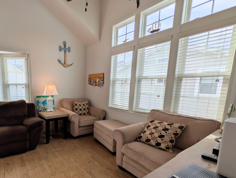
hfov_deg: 86.7
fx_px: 116
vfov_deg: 74.4
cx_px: 73
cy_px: 103
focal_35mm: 17
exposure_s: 1/1883
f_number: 1.7
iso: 42
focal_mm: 2.02
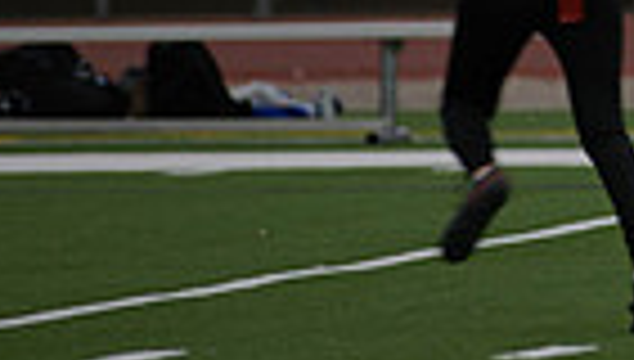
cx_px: 980
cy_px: -160
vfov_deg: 1.4
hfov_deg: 2.5
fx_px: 14471
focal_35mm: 859
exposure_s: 1/200
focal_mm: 200
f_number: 2.8
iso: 64
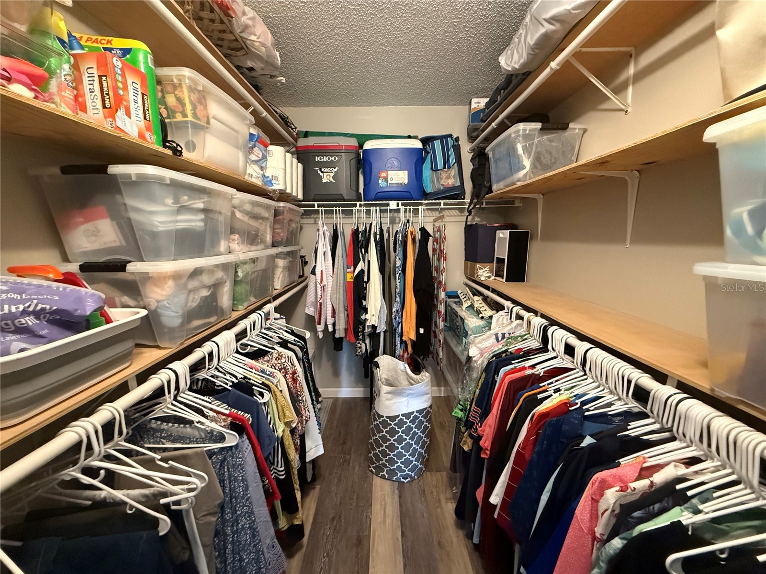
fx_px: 310
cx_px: 383
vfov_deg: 85.7
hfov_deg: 102.1
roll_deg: +1.0
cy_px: 287
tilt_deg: -8.9
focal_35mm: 14
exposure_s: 1/60
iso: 1000
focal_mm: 2.22
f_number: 2.2
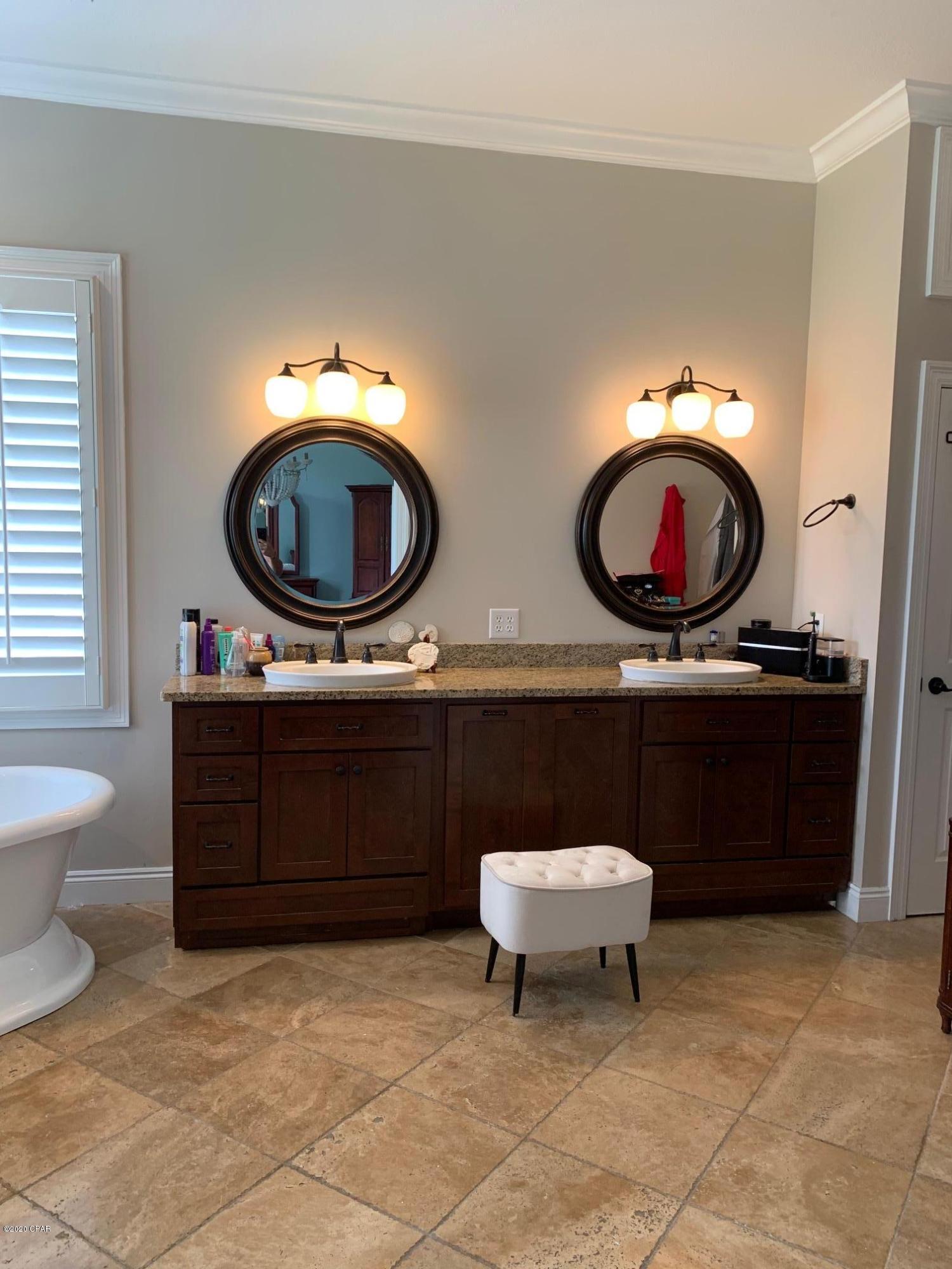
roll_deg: -1.2
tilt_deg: -5.3
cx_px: 476
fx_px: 953
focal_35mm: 26
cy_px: 634
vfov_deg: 67.3
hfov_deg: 53.1
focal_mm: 4.25
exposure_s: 1/60
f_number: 1.8
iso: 64
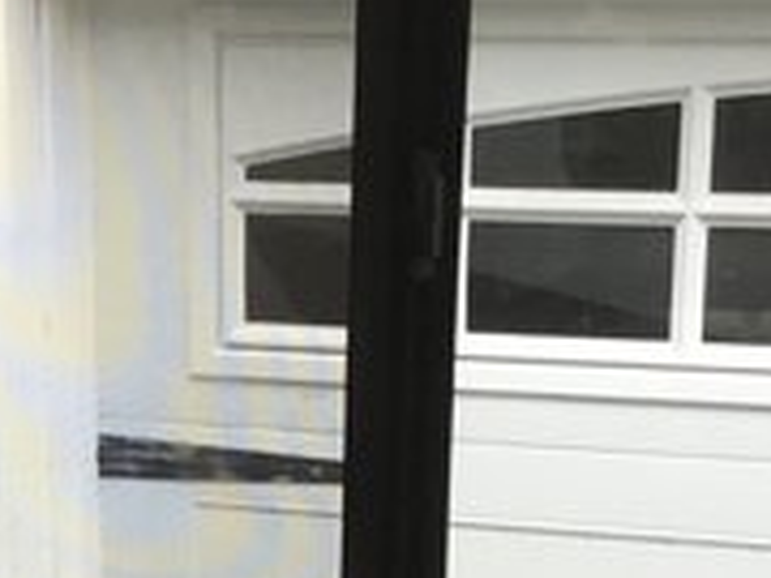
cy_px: 891
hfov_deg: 14.2
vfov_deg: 10.4
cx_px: 99
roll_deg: +2.0
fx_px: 3074
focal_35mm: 138
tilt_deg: -17.1
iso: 50
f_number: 2.4
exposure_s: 1/30
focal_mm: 3.3
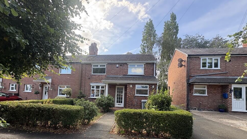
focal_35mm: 16
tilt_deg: +2.9
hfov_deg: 99.3
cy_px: 89
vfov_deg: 65.8
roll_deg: -2.4
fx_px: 105
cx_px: 119
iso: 64
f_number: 2.2
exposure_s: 1/200
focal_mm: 2.22
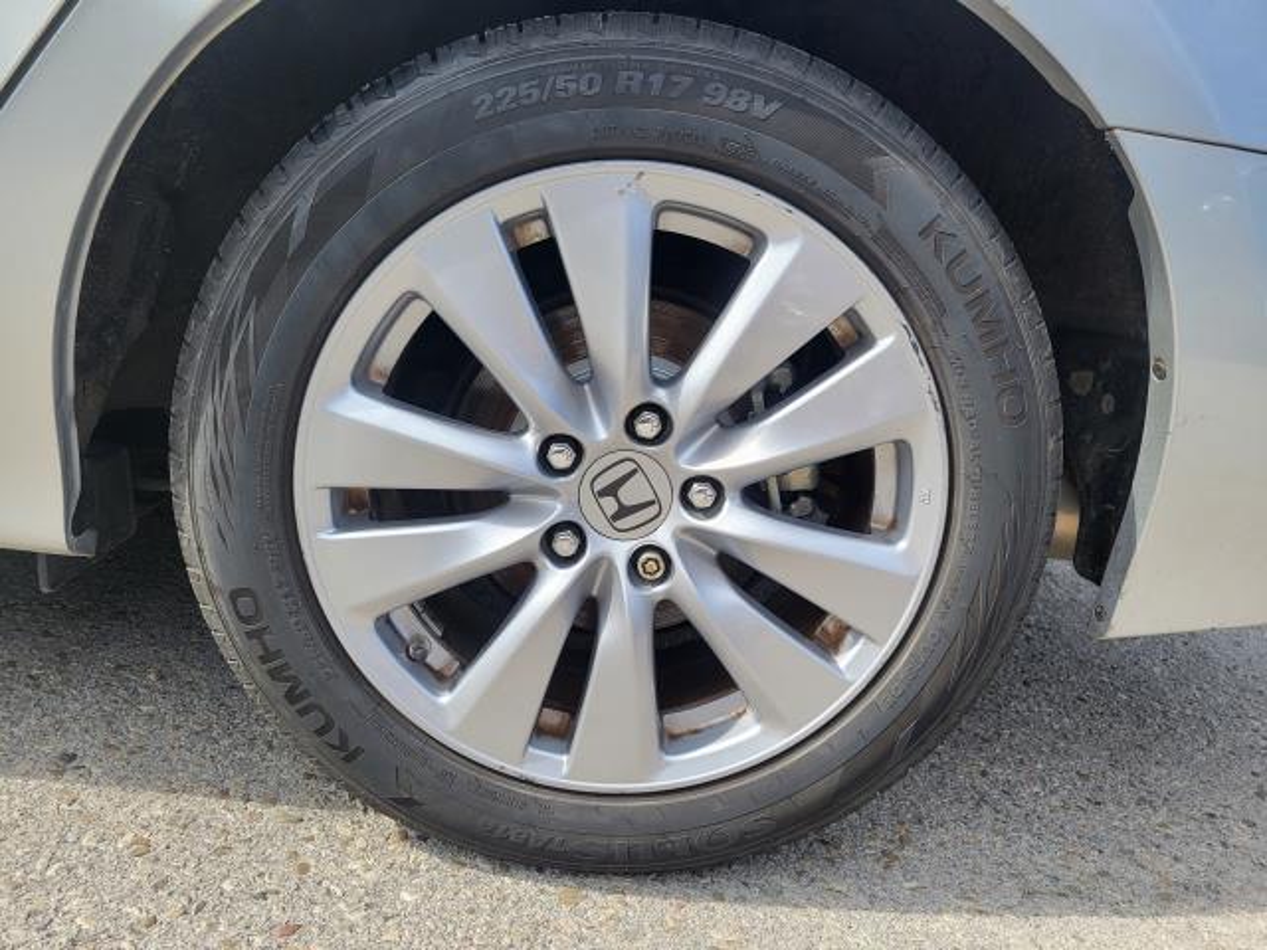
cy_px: 475
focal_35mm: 26
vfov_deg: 53.1
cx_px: 634
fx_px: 952
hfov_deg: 67.3
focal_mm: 5.4
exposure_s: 1/1055
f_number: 1.8
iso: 40
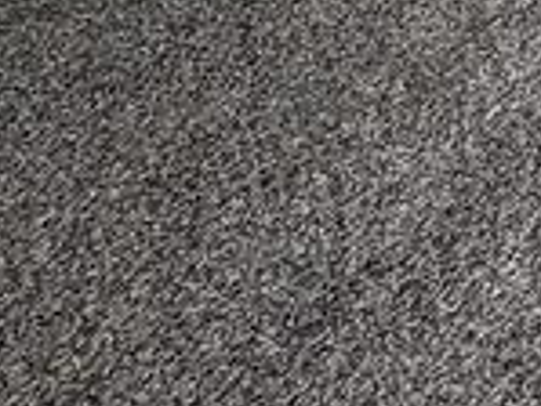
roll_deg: +0.8
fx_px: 1502
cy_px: -917
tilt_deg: -17.8
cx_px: 1608
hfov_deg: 11.6
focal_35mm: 96
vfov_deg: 10.0
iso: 250
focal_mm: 2.22
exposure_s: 1/72
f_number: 2.2
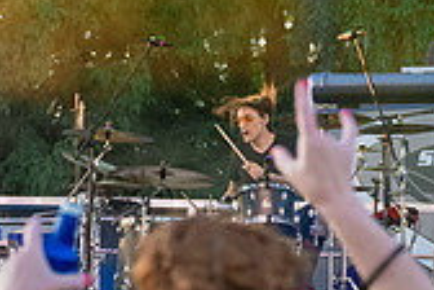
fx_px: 1953
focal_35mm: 162
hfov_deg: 12.7
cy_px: 177
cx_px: 289
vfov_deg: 8.5
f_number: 2.8
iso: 3200
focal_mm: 46
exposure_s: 1/2500
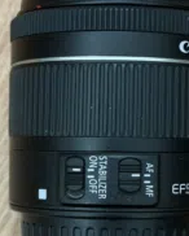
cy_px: 119
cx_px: 114
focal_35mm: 103
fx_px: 719
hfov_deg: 15.0
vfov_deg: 18.6
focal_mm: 6.76
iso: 640
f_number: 1.78
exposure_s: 1/25
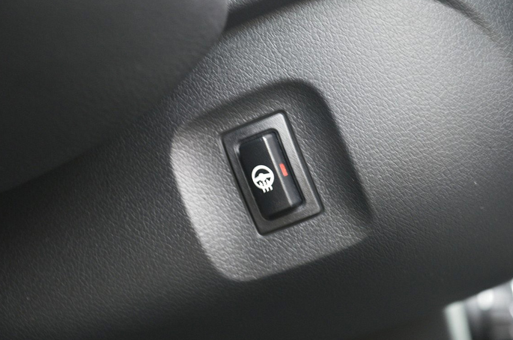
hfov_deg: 24.1
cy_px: 171
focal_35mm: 85
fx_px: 1203
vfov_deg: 16.1
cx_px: 257
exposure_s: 1/4
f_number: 5.6
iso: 800
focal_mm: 55
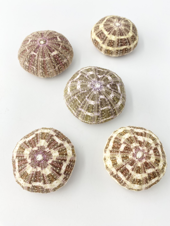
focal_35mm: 26
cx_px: 85
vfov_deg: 67.3
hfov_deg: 53.1
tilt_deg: -66.1
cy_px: 113
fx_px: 170
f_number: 1.8
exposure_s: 1/211
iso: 32
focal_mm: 4.25
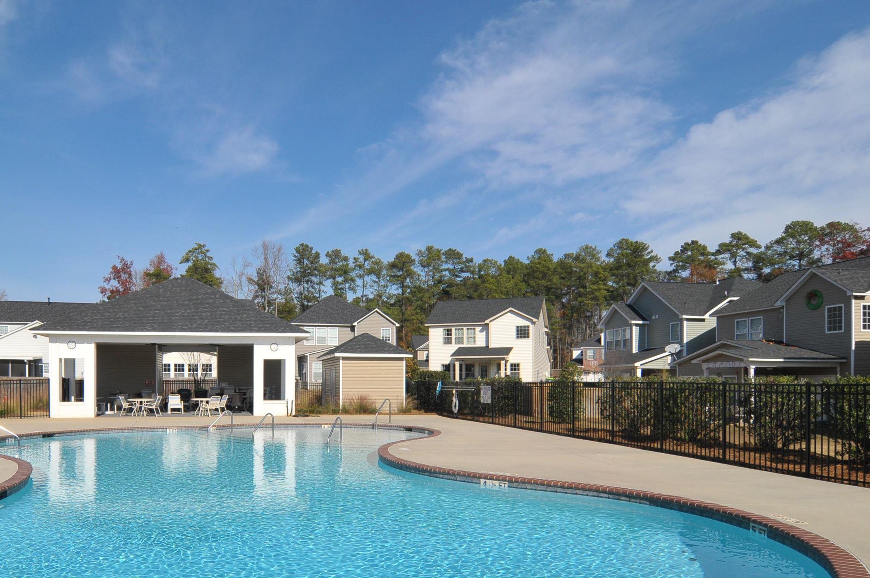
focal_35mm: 25
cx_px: 349
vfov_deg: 50.6
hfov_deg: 70.9
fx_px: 603
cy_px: 368
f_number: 6.3
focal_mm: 12
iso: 320
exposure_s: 1/1250
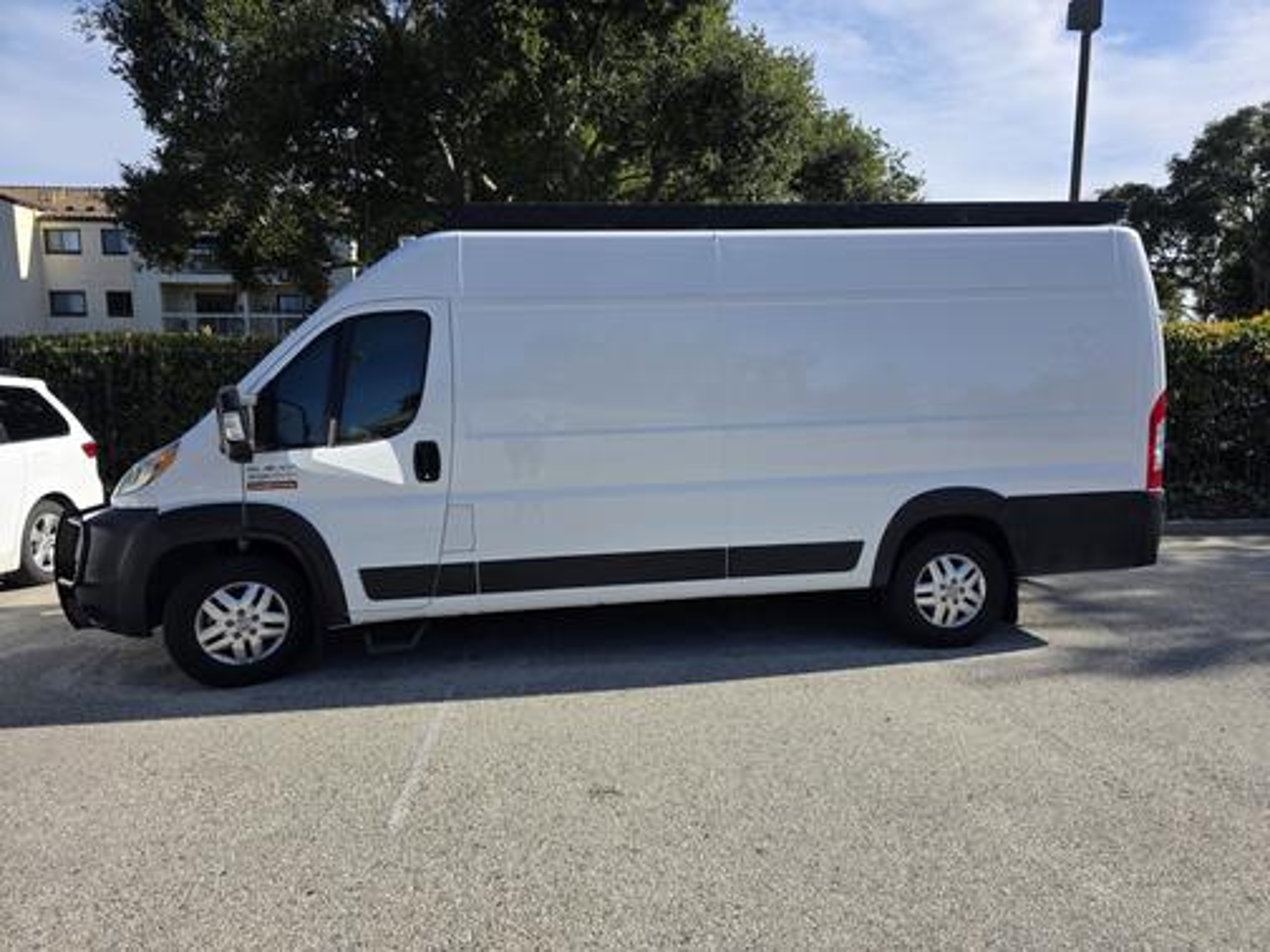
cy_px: 476
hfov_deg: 73.9
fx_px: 844
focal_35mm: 23
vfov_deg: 58.9
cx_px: 635
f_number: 1.7
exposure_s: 1/5296
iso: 80
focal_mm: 6.3
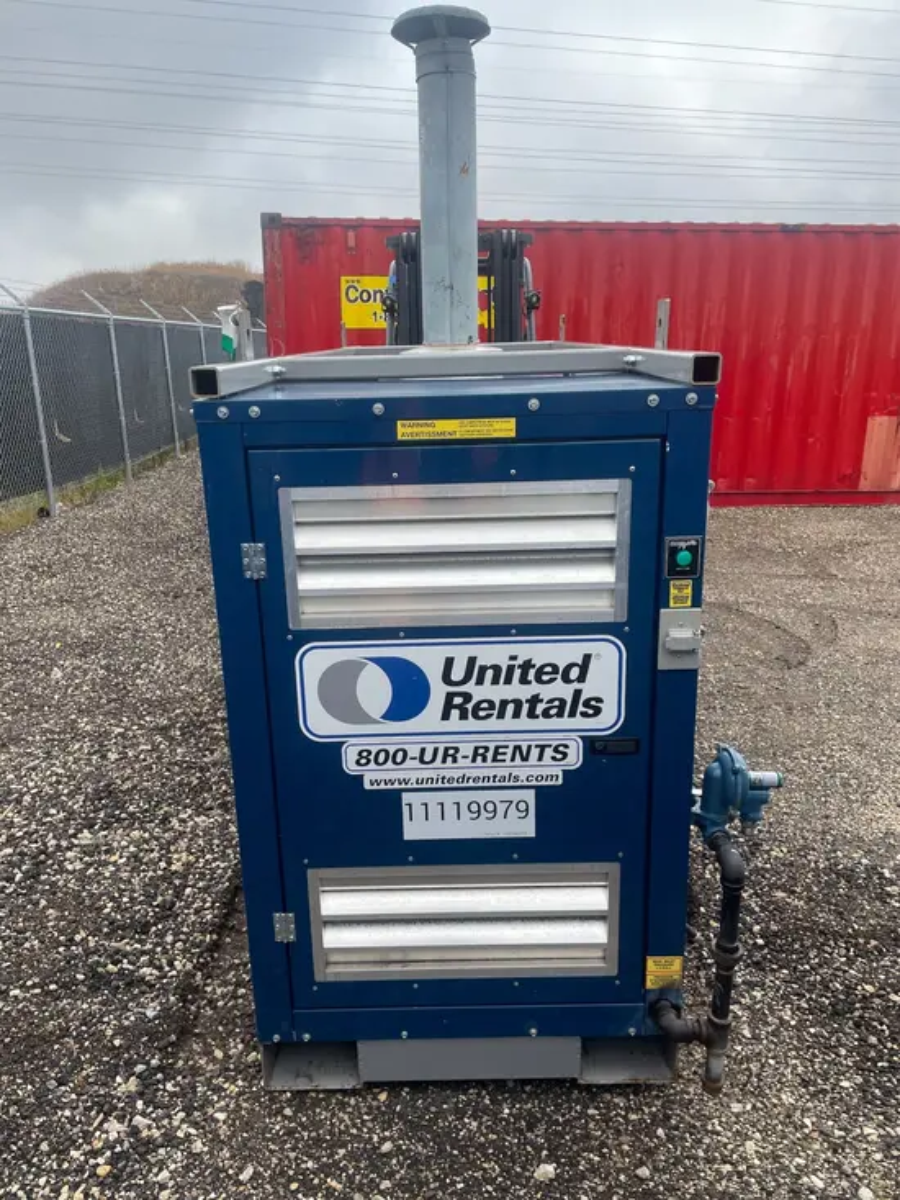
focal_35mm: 26
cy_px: 600
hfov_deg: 53.1
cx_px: 450
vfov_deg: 67.3
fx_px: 901
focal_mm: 4.2
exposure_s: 1/647
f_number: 1.6
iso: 32
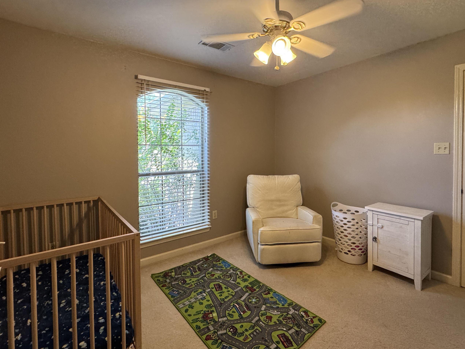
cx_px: 240
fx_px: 228
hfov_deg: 91.0
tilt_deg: -1.9
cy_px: 158
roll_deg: +1.2
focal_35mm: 17
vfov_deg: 74.5
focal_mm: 2.22
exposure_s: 1/120
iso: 320
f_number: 2.2
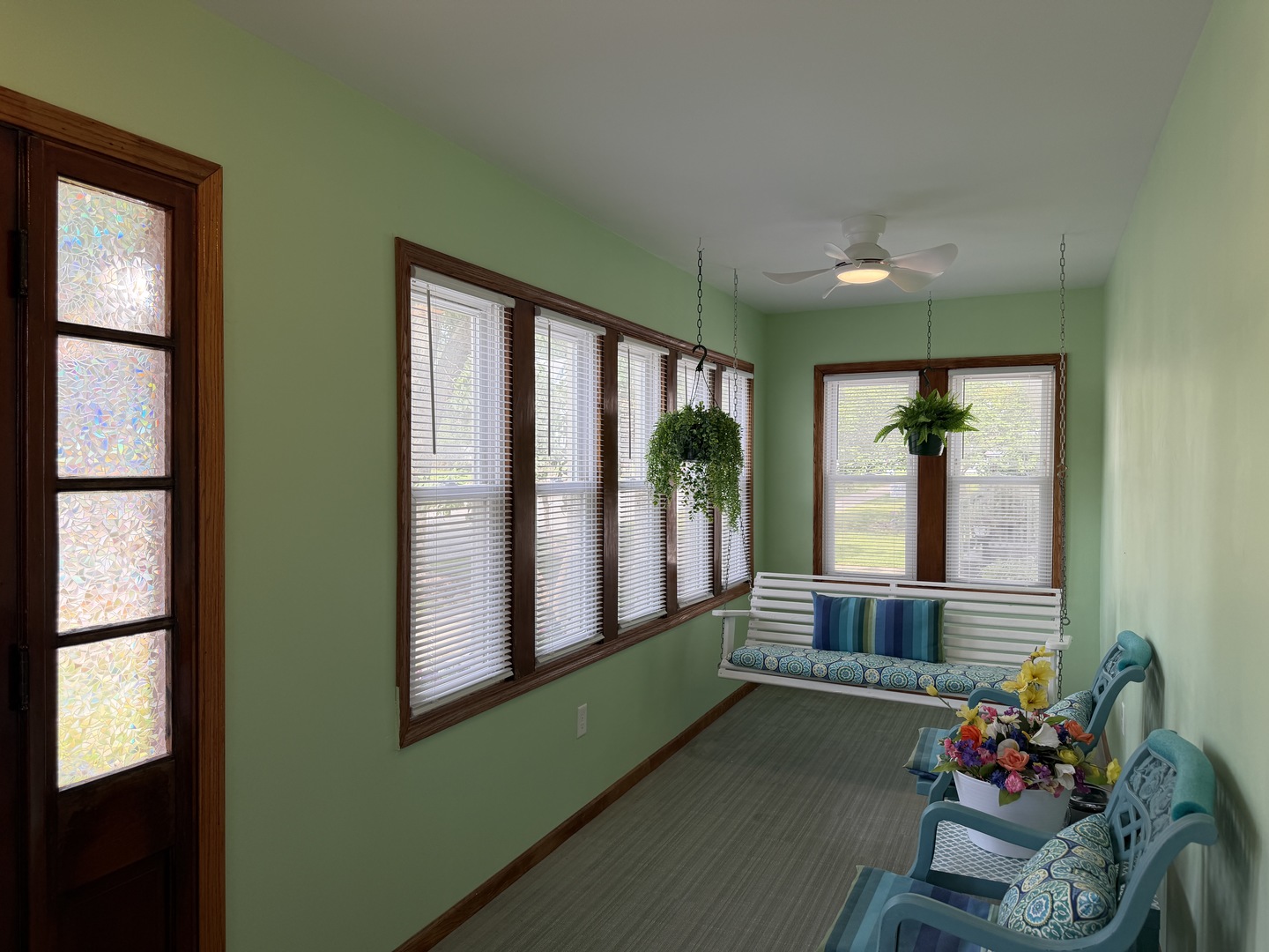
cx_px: 634
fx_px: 880
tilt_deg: -1.0
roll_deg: +0.3
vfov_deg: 56.8
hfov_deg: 71.6
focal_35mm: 24
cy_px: 476
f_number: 1.78
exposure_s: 1/272
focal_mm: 6.76
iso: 80
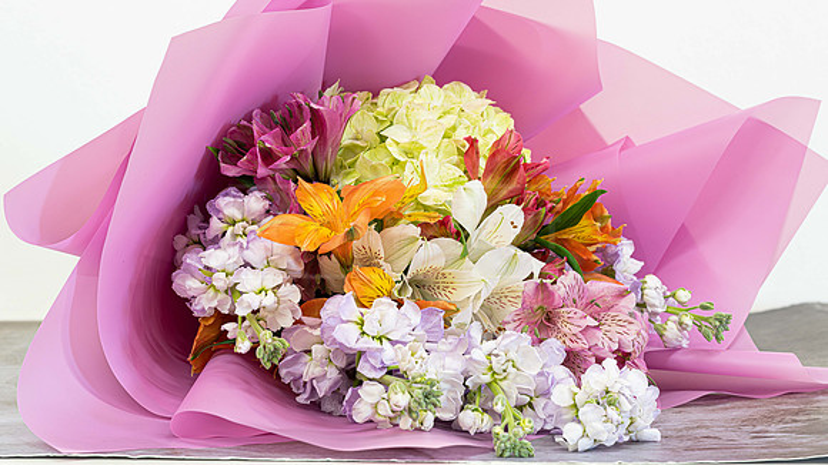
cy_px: 137
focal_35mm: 106
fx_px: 2329
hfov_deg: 20.2
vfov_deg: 11.4
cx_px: 395
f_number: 8
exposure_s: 1/2
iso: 160
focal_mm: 85
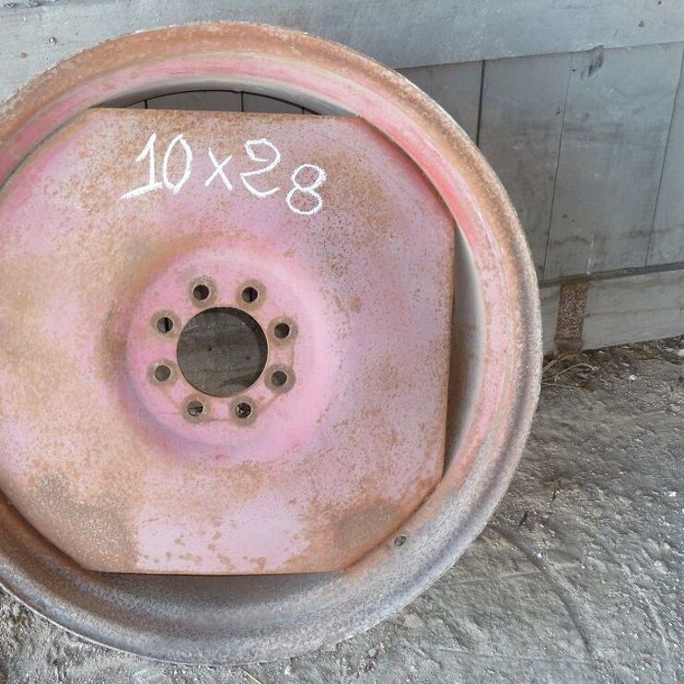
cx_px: 240
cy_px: 343
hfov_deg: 38.0
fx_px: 984
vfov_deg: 38.3
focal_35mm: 44
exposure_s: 1/30
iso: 125
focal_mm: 6.1
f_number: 3.6
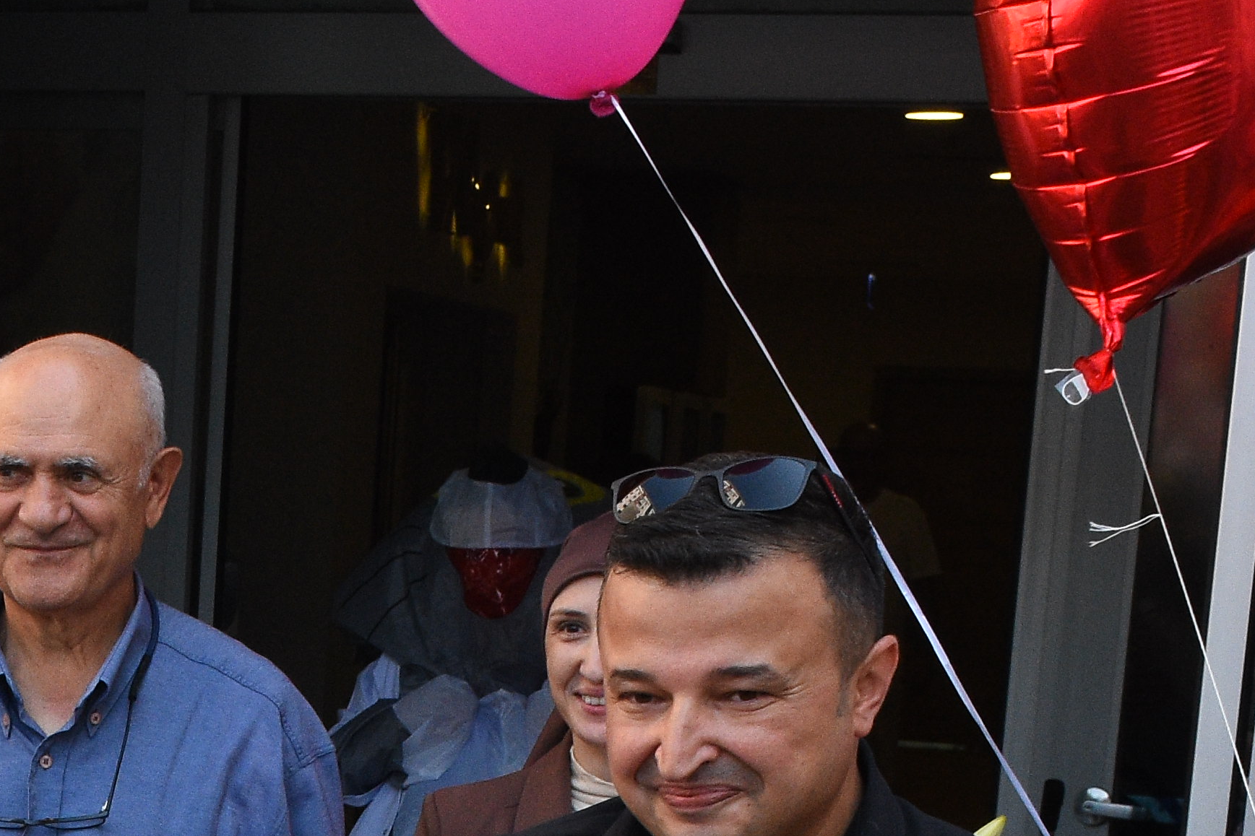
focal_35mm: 114
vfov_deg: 11.4
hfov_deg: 17.4
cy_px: 1388
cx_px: -92
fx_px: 3974
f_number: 10
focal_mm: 22
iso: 1000
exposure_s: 1/400
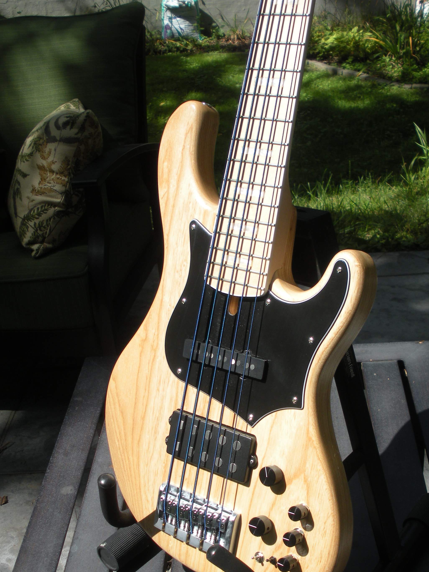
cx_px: 256
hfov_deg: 30.2
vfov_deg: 39.3
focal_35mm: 48
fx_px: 793
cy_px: 372
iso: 64
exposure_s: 1/526
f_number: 3.5
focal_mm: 6.3
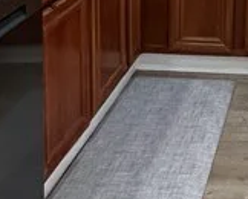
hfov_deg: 21.6
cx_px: 317
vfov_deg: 17.3
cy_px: -98
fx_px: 588
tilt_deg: -8.5
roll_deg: -2.7
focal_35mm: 80
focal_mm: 1.57
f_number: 1.8
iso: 200
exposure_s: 1/60
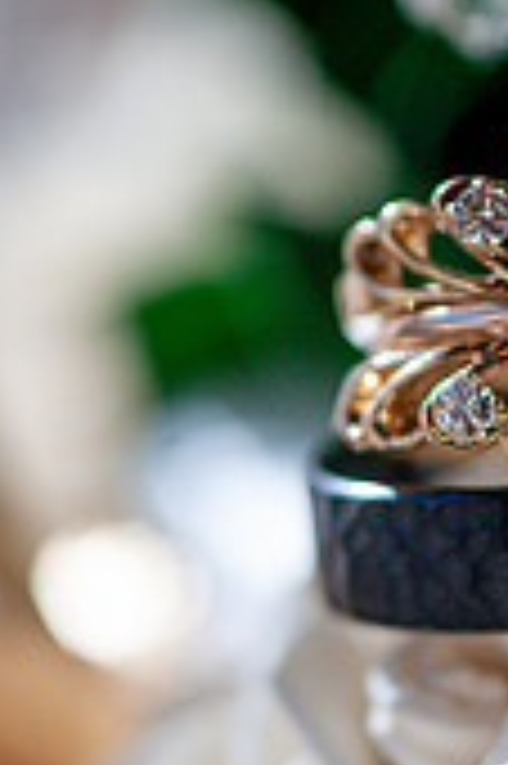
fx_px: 5896
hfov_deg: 4.9
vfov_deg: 7.4
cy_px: 346
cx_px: 618
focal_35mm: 278
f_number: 4.5
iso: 640
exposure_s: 1/4000
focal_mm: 105
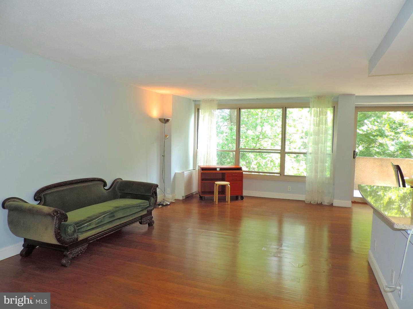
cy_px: 154
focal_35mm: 24
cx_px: 206
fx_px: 286
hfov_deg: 71.6
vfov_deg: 56.8
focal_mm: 4.3
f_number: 3
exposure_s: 1/40
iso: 160
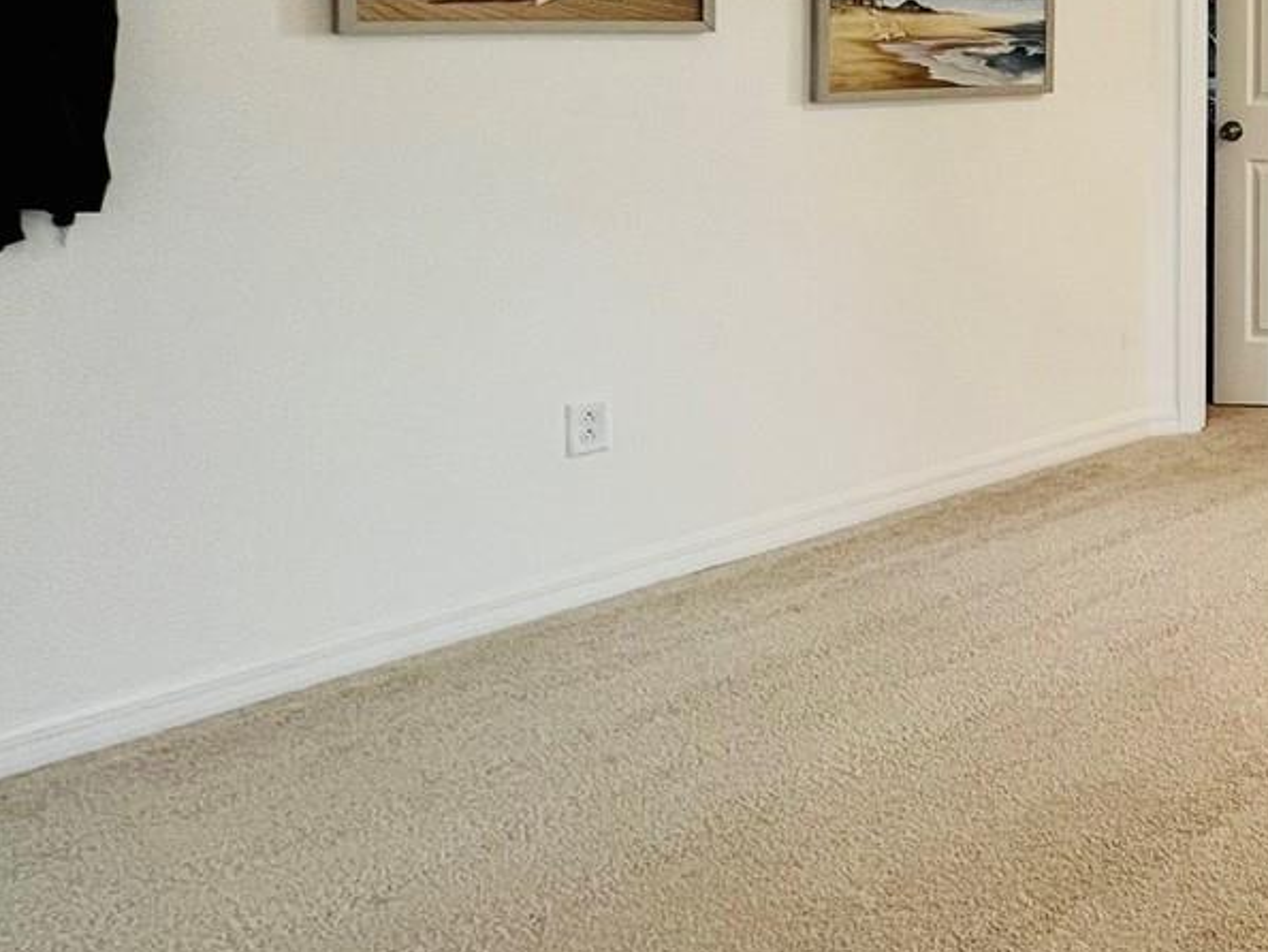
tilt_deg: -2.2
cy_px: 60
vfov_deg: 37.5
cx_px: 1671
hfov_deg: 35.0
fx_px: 1283
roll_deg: -0.6
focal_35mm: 35
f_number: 1.8
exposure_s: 1/60
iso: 200
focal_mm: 1.57
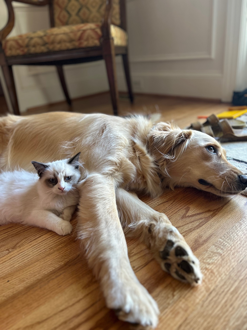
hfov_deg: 53.1
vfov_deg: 67.3
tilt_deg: -24.7
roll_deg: +6.5
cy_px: 165
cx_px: 124
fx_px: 247
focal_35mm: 26
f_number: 1.5
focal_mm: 5.7
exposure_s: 1/68
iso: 125
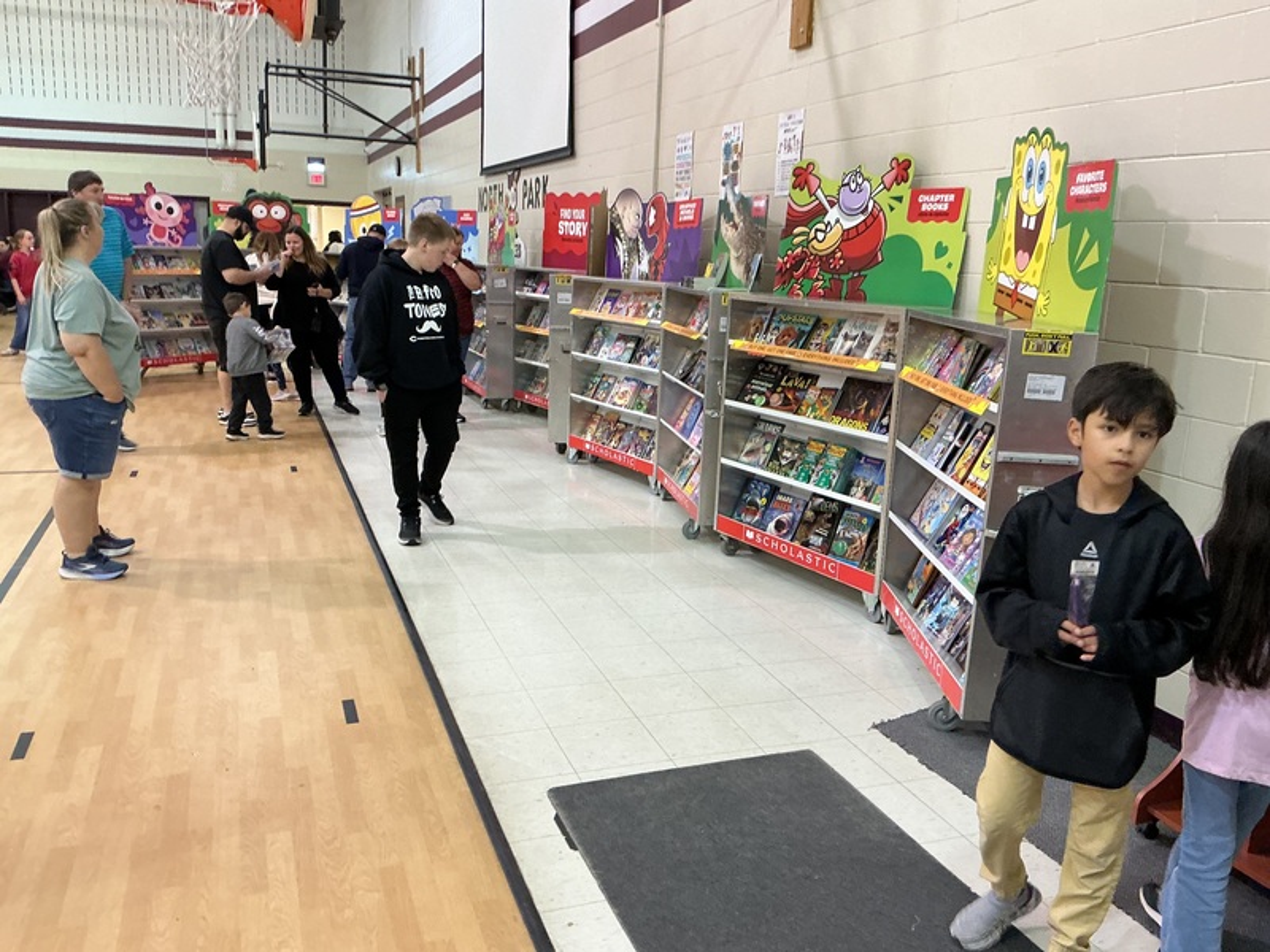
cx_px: 635
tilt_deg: -15.2
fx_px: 1064
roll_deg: -2.1
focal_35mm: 29
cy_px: 476
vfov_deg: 48.2
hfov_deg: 61.7
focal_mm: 3
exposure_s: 1/60
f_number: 1.8
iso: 125
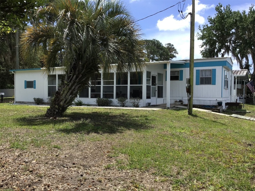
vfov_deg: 45.4
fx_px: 228
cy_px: 96
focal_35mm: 31
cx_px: 128
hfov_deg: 58.4
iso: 25
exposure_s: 1/959
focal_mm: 3.3
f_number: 2.4
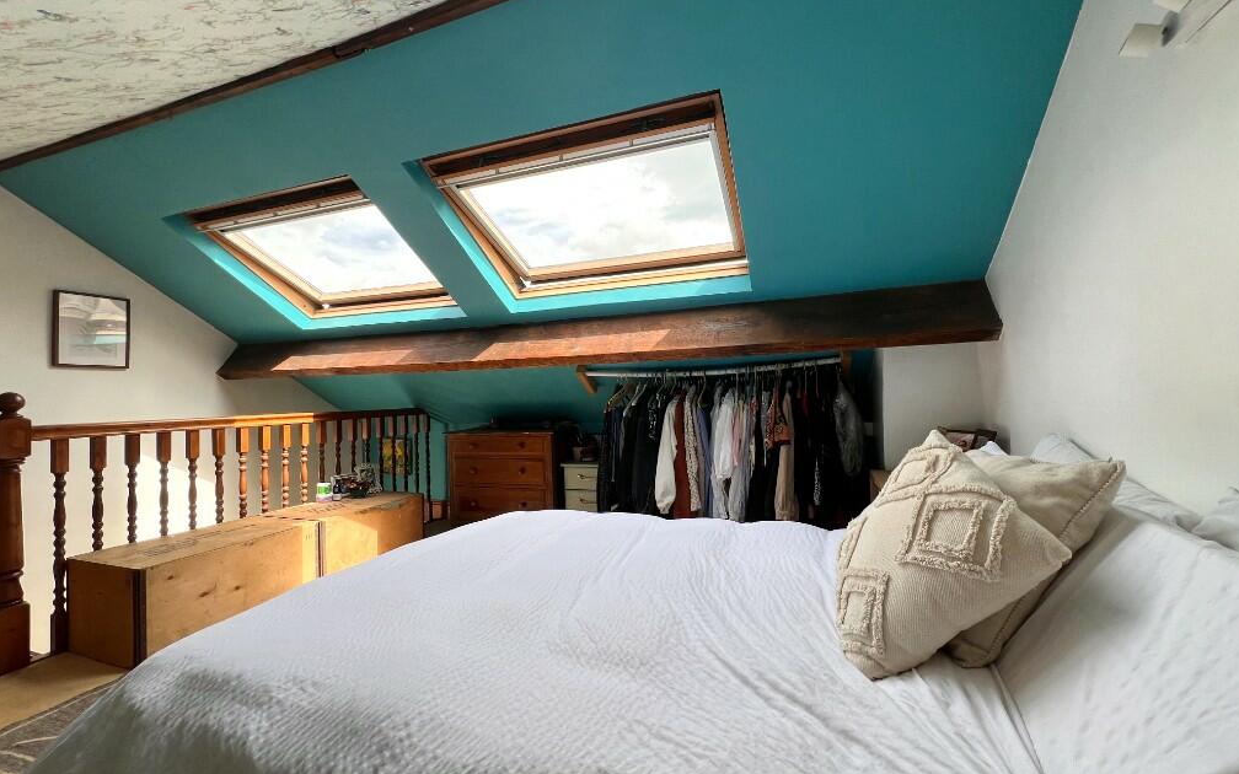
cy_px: 383
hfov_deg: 105.3
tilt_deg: +0.9
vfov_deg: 78.6
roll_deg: +1.3
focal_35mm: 14
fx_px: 473
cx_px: 627
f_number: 1.8
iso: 32
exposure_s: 1/232
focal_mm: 1.57
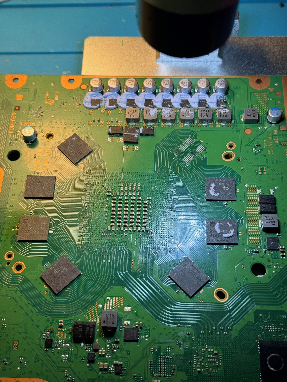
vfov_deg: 39.7
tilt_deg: -61.0
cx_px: 144
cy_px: 191
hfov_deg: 30.3
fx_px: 531
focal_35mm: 48
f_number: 1.78
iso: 50
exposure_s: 1/207
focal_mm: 6.76
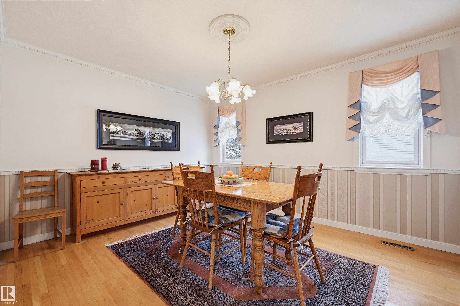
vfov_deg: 77.2
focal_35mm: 15
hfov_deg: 100.4
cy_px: 153
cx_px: 230
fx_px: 192
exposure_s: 1/8
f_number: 8
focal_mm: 15
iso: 400
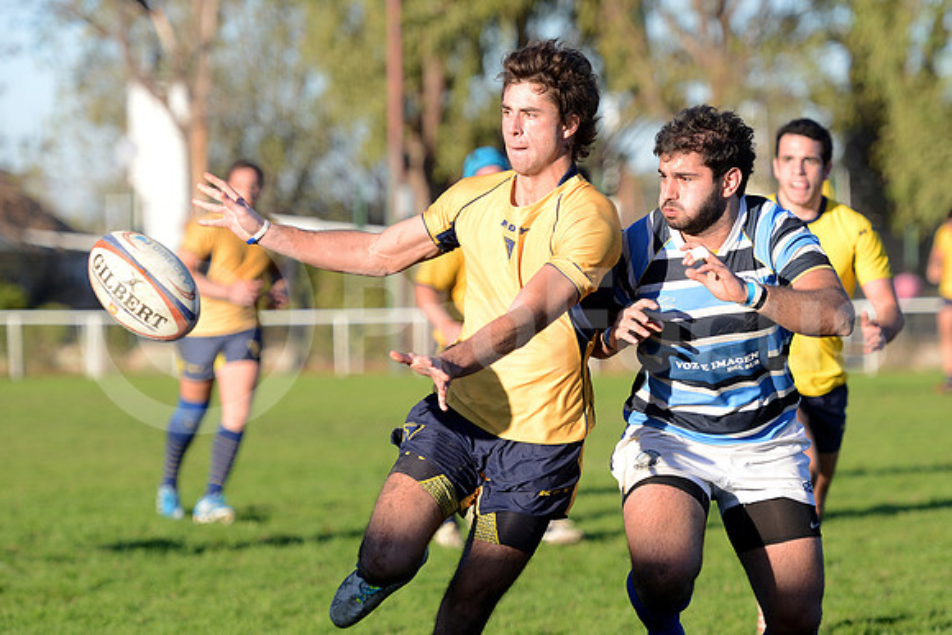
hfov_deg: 11.1
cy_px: 318
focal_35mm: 185
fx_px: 4893
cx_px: 476
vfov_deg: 7.4
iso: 500
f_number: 4
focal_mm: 185
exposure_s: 1/1000
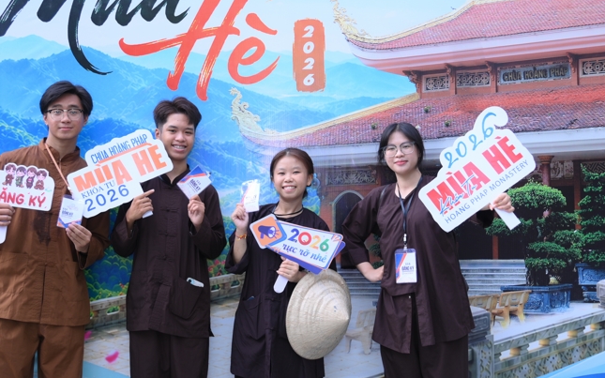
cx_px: 286
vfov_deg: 17.6
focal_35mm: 74
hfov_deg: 27.8
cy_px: 171
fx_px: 1220
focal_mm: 48
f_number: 4
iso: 200
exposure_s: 1/200
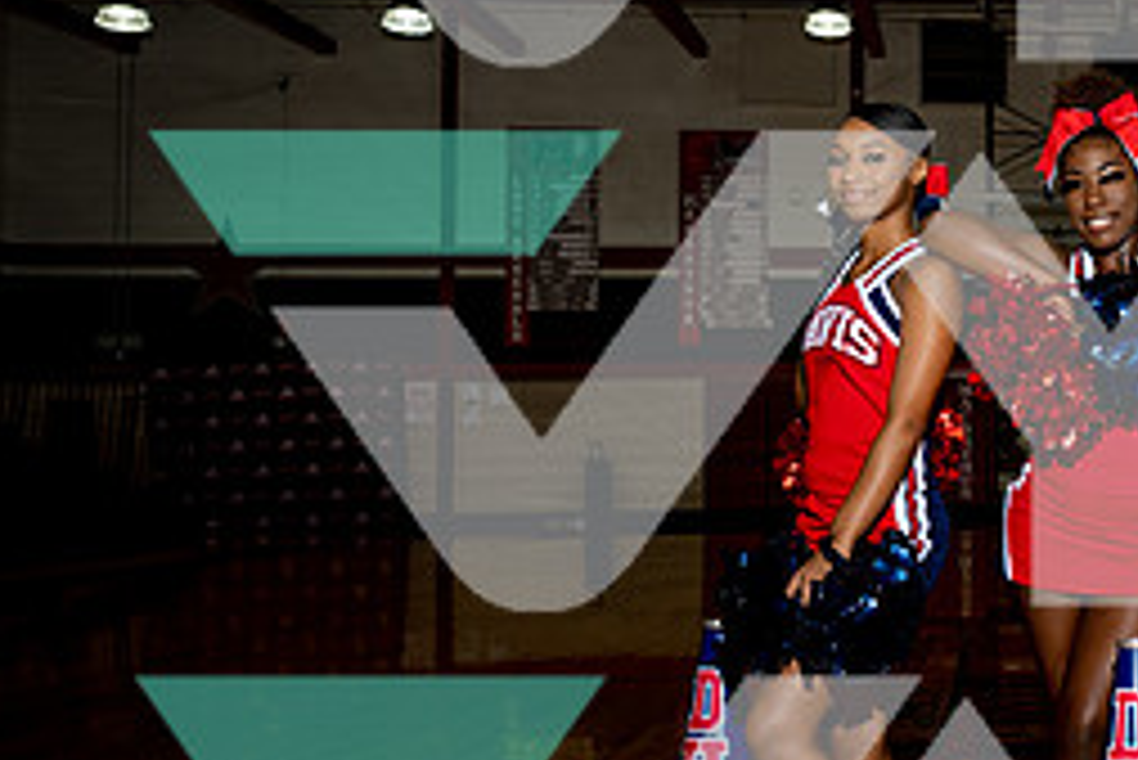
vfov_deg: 24.6
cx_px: 1295
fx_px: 1740
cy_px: 371
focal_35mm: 55
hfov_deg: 31.5
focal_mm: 24
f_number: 5.6
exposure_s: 1/250
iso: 160
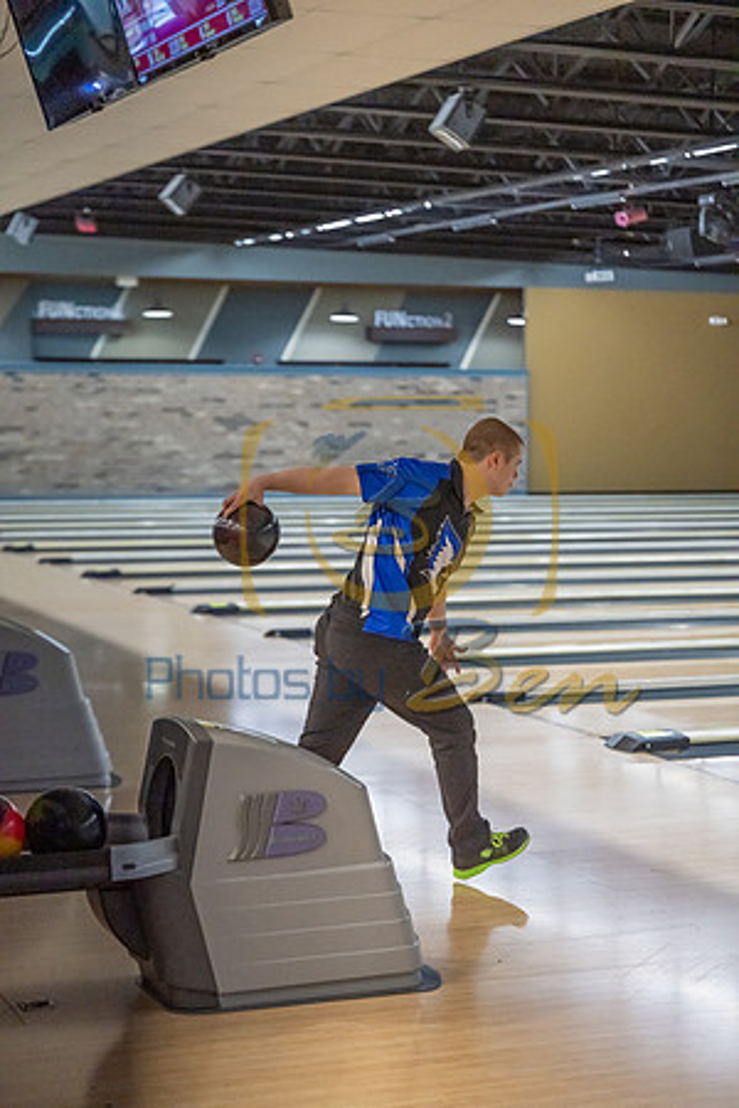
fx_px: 2186
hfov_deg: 19.2
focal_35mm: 71
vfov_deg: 28.5
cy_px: 554
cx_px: 370
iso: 4000
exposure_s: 1/800
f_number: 2.8
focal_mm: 71
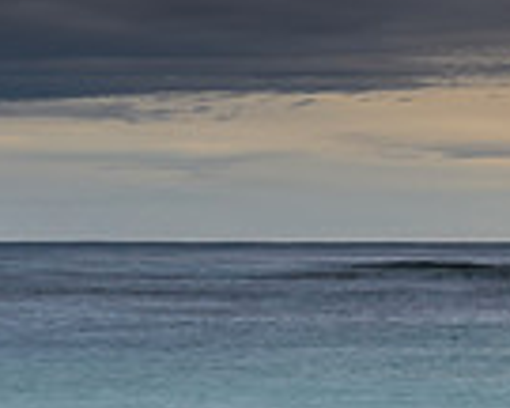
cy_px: 172
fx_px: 2928
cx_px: 238
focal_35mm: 194
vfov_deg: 8.0
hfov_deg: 10.0
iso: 100
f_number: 8
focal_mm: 32
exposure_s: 1
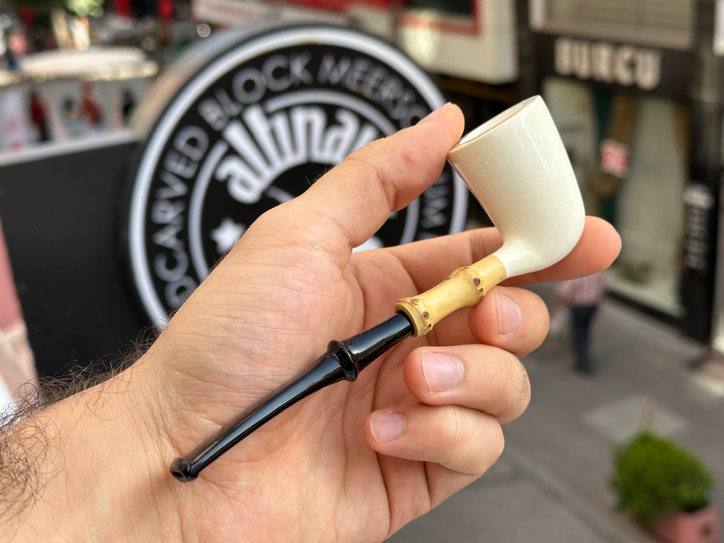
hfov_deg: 39.7
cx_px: 362
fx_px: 1004
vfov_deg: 30.3
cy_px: 272
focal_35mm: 48
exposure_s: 1/623
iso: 64
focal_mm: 6.86
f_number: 1.78
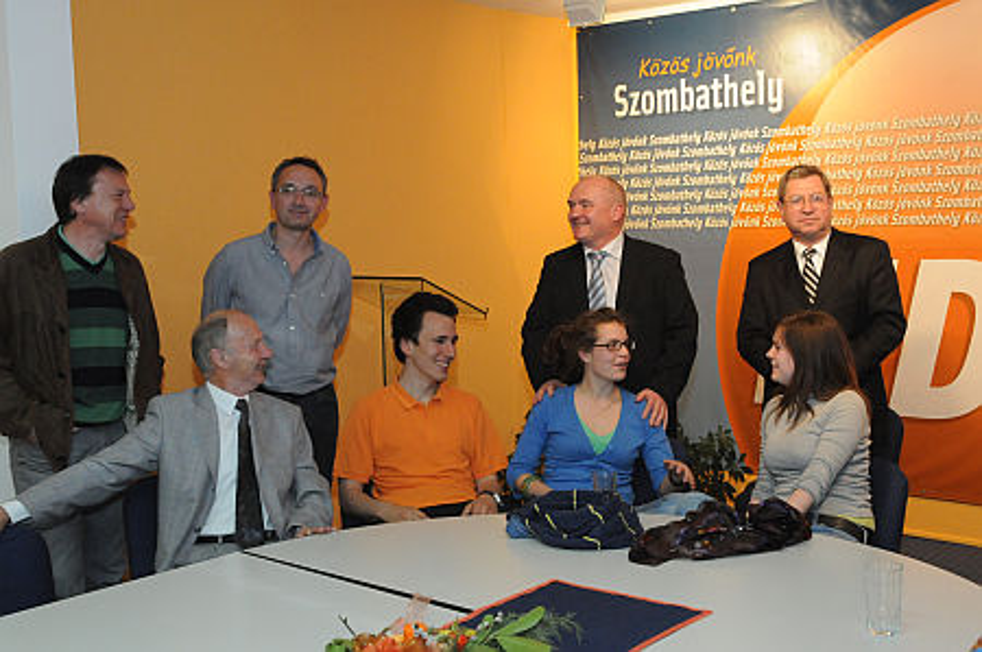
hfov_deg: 43.6
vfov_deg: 29.8
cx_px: 491
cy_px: 326
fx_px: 1226
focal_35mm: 45
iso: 2500
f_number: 9
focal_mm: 30
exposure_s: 1/100
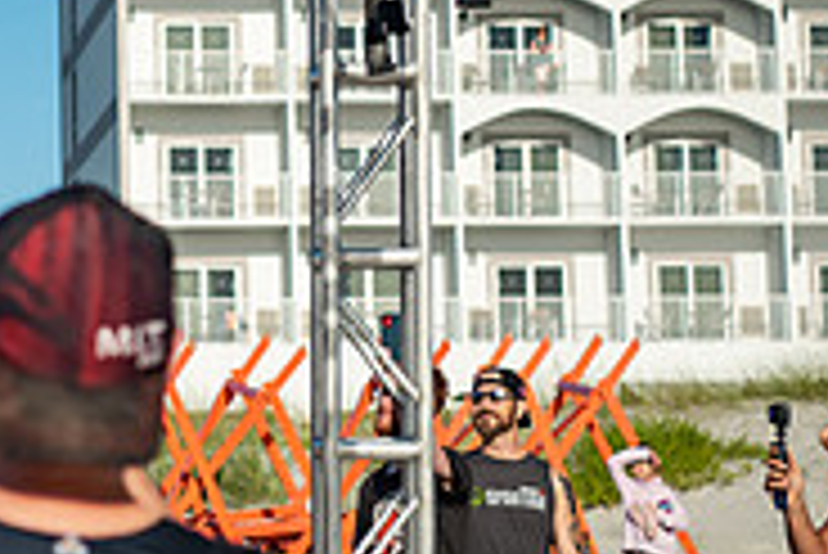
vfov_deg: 8.5
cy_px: -11
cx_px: -33
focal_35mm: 160
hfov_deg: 12.6
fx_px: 3683
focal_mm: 48
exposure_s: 1/4000
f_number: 2.8
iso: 320
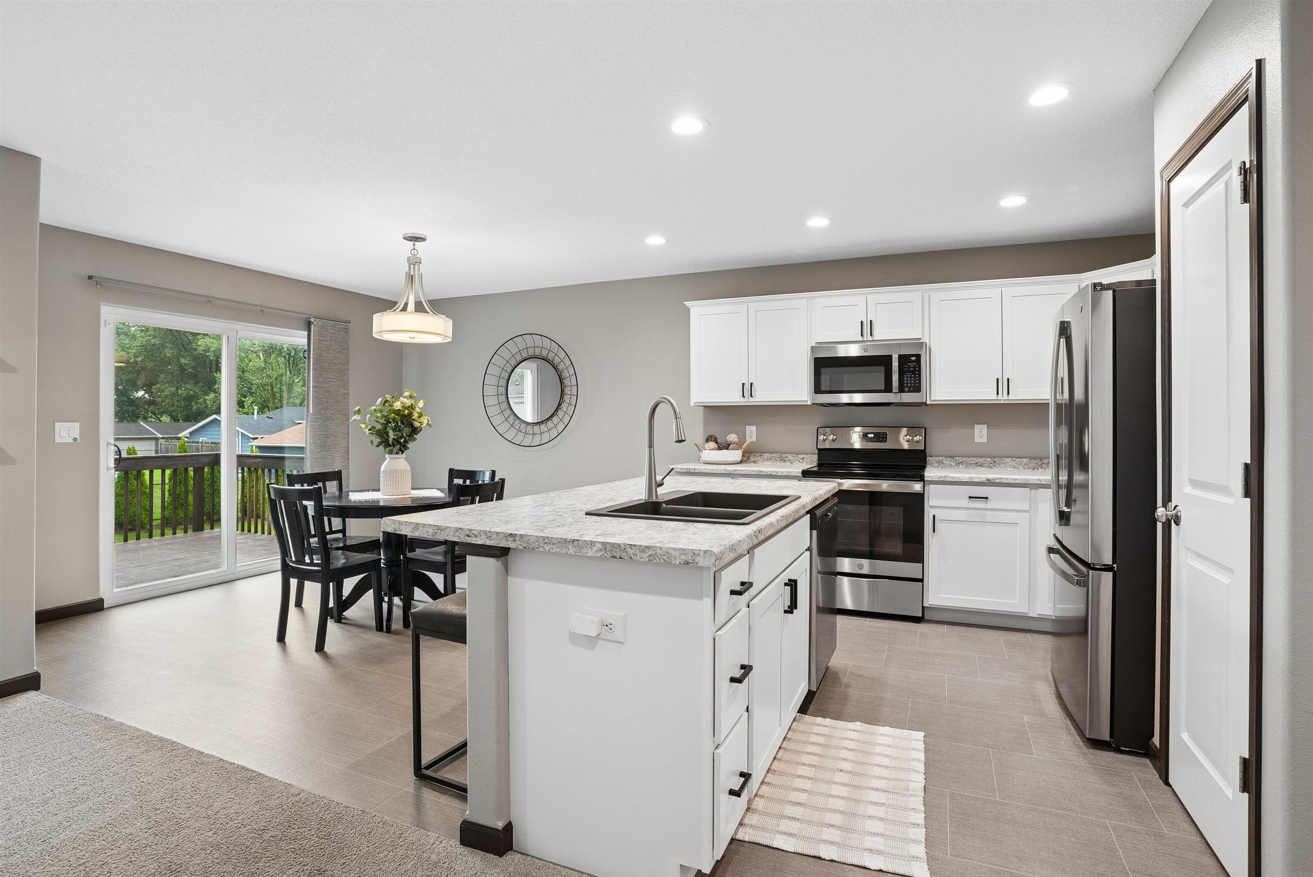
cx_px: 656
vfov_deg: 70.5
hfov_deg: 93.3
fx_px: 620
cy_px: 438
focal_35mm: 17
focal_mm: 17
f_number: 9
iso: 400
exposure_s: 1/10
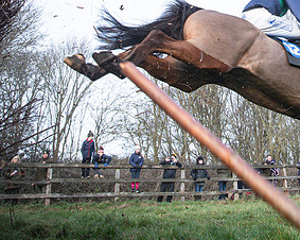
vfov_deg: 28.8
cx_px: 239
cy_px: -3
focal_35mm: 49
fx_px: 435
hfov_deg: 36.8
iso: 2000
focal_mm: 19
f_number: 8
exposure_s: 1/1000
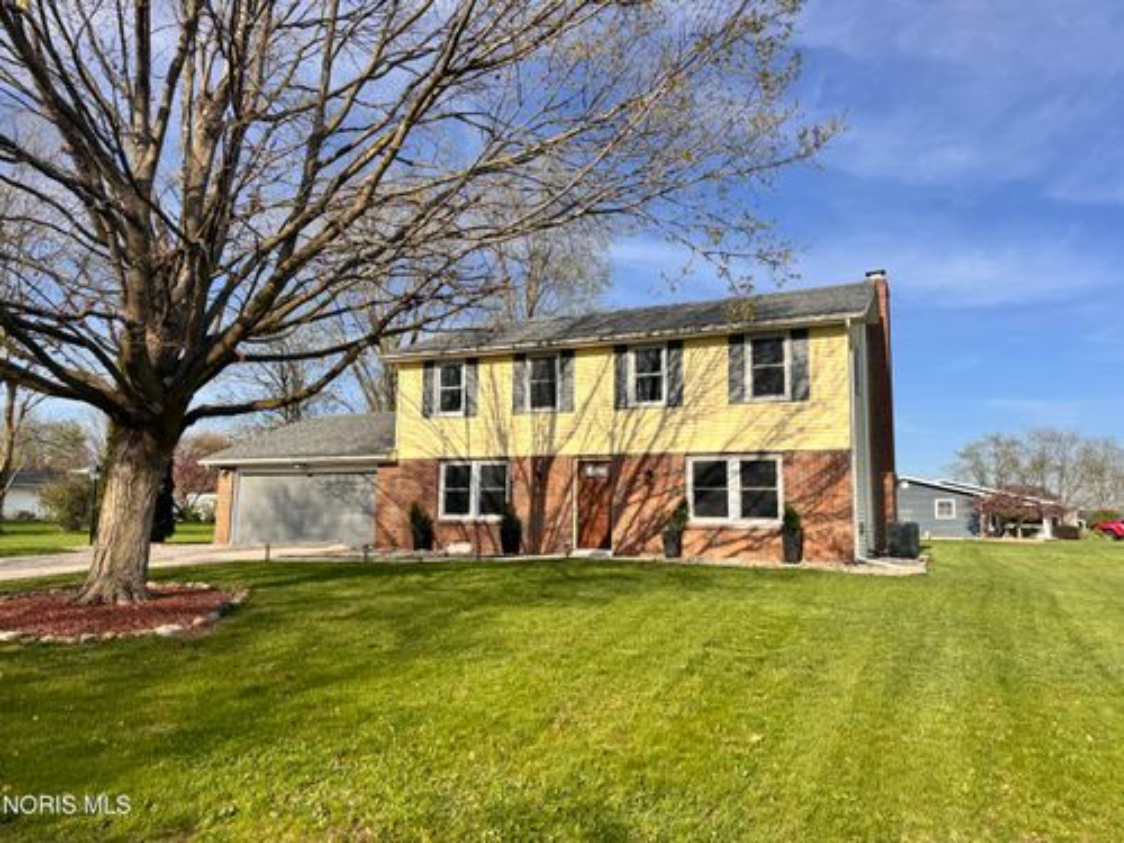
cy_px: 422
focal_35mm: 24
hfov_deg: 71.6
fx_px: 779
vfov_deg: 56.8
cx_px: 562
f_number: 1.78
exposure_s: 1/4608
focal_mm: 6.76
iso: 80
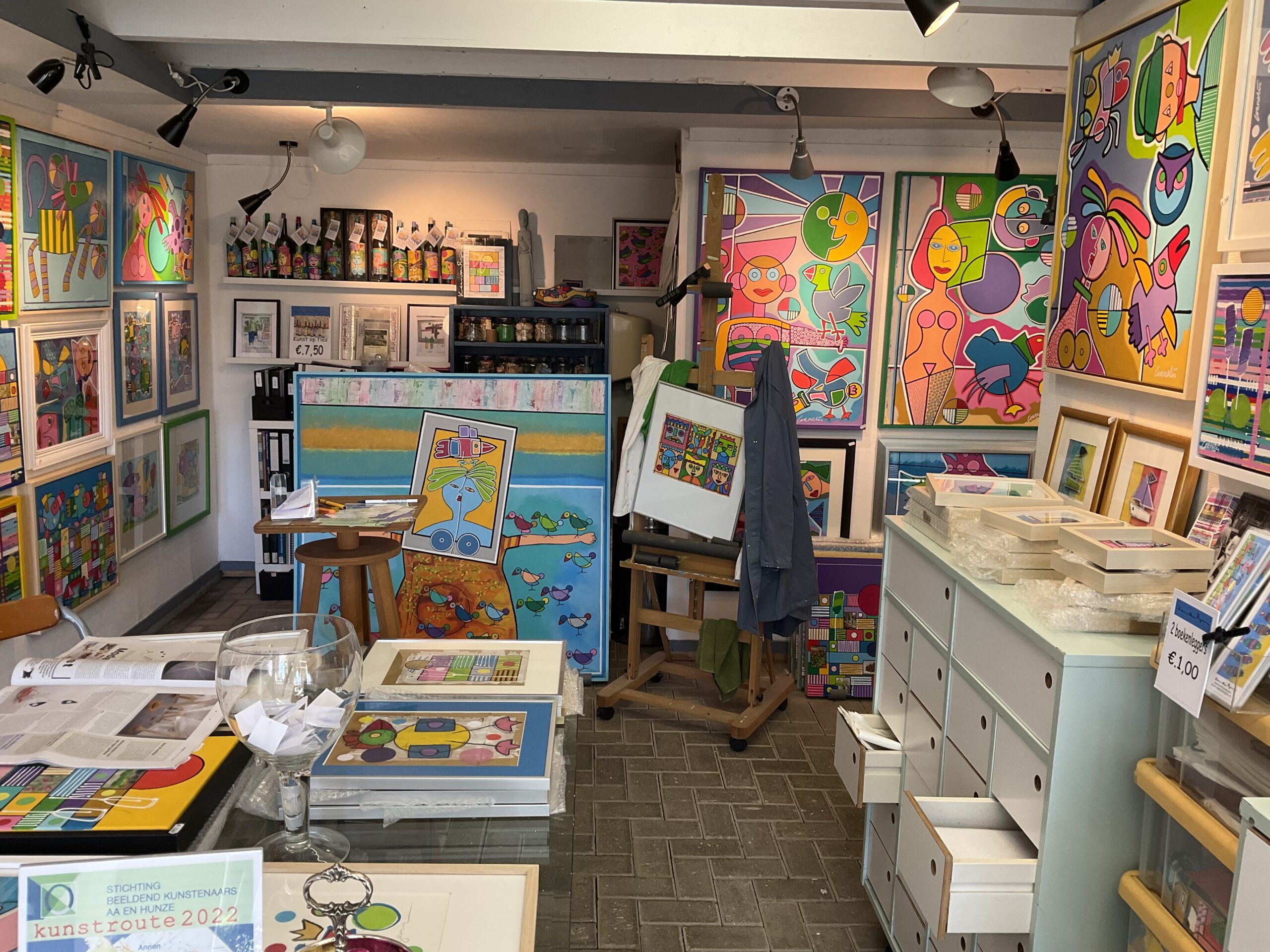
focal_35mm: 29
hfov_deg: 61.7
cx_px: 635
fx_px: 1064
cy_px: 476
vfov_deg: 48.2
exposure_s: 1/100
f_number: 1.8
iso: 64
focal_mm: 3
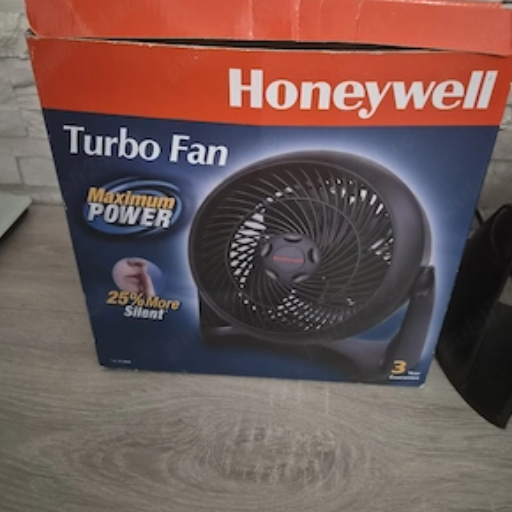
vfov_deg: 56.7
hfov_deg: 57.3
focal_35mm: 28
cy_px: 196
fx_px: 469
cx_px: 256
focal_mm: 5.4
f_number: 1.8
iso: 1600
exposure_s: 1/33
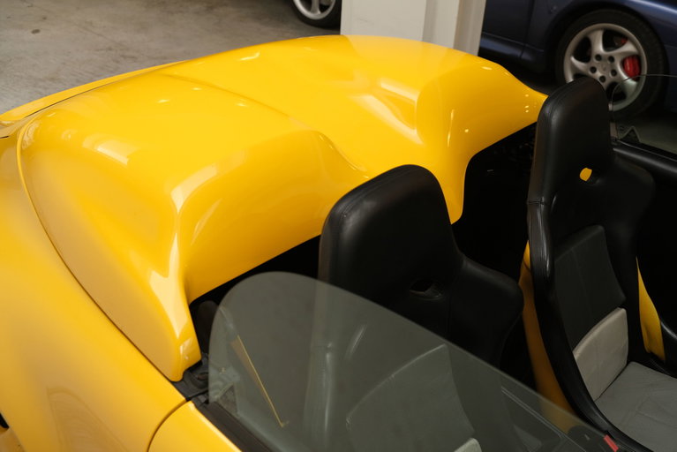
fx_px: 715
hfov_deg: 50.7
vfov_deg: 35.1
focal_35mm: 38
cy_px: 226
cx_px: 338
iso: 640
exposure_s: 1/200
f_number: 3.2
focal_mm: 25.4
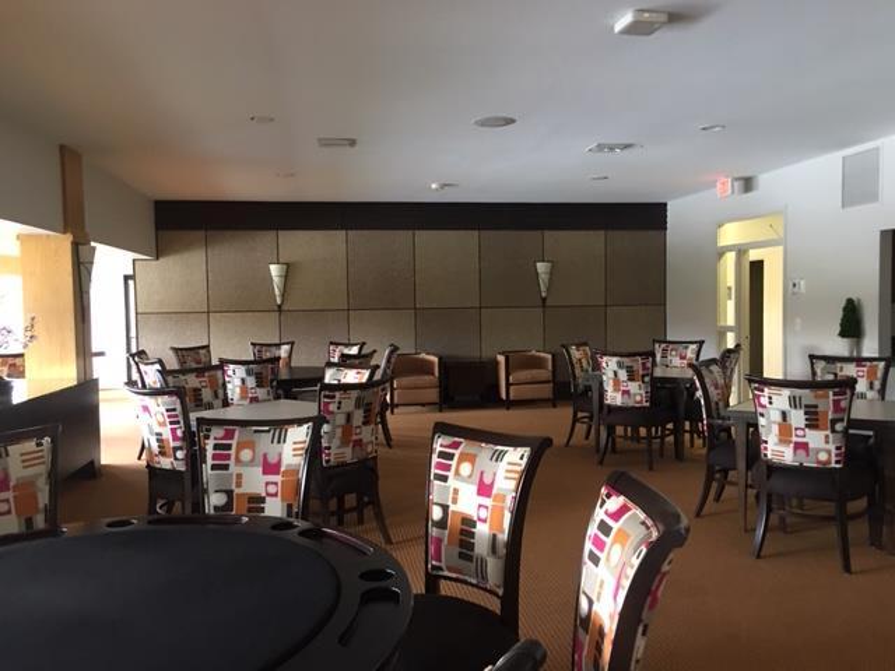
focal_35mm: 29
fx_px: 750
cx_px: 448
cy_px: 336
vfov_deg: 48.2
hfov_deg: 61.7
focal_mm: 4.15
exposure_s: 1/10
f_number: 2.2
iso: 80
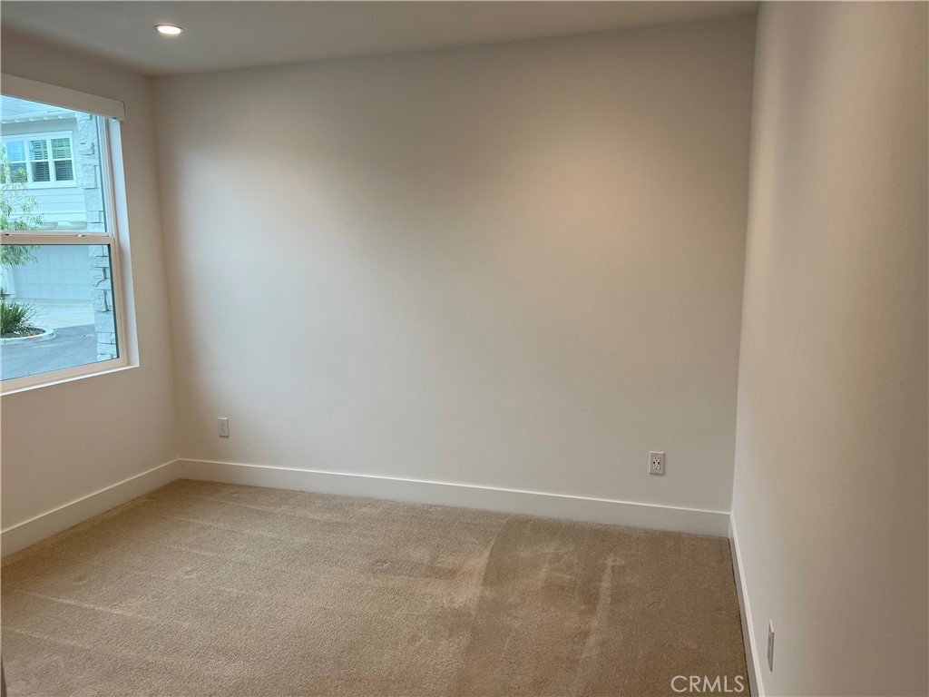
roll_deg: +0.1
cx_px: 464
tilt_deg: -9.4
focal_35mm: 26
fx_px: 698
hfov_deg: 67.3
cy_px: 348
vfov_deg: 53.1
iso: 50
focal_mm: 5.7
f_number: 1.5
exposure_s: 1/166
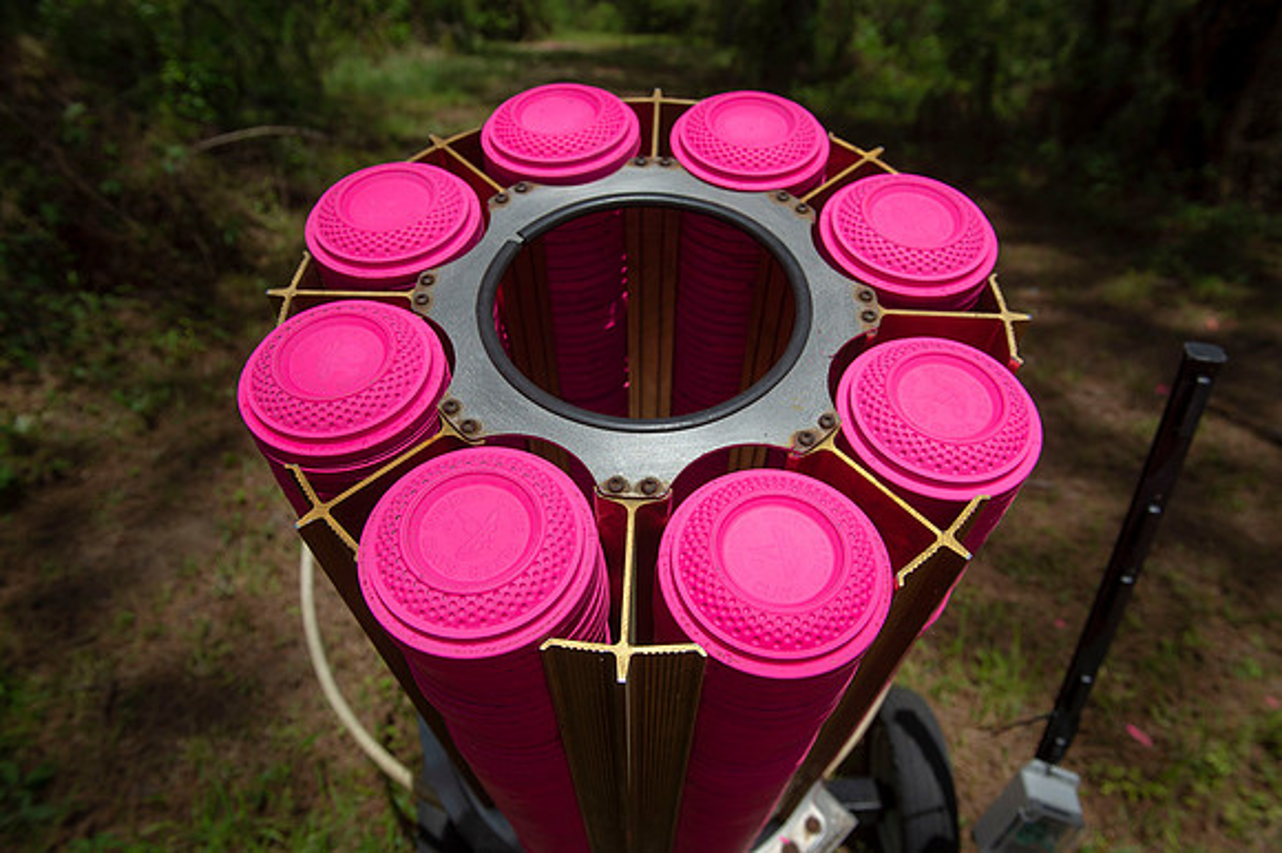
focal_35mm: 24
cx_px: 641
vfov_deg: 53.1
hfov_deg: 73.8
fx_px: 854
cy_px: 426
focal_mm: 24
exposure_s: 1/800
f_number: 6.3
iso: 80
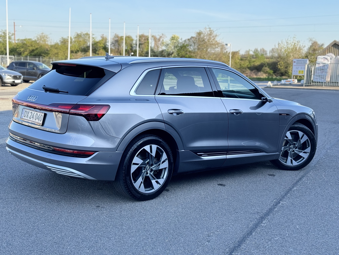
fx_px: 470
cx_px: 170
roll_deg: -0.5
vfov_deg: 30.3
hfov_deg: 39.7
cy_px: 128
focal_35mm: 48
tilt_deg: -8.6
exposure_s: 1/731
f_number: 1.78
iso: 64
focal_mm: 6.76
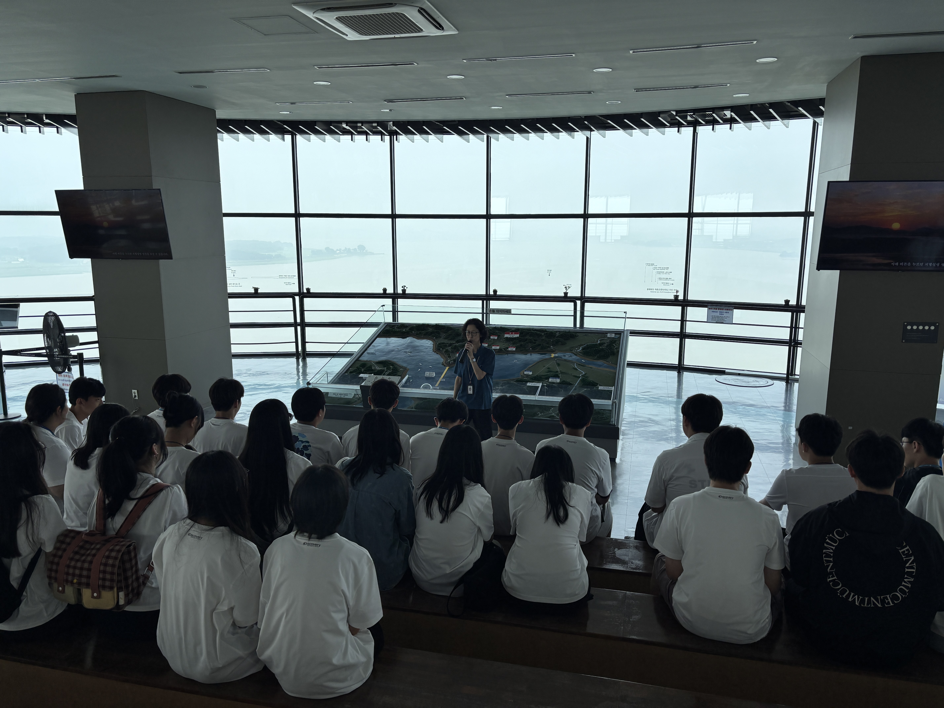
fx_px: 709
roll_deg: -0.4
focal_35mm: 26
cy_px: 354
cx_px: 472
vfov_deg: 53.1
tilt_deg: -11.0
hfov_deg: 67.3
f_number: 1.6
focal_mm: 5.96
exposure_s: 1/1783
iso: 50
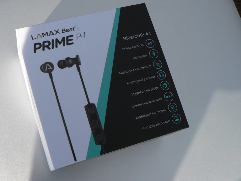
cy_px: 104
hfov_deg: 39.6
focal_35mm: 48
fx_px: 334
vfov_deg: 30.2
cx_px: 104
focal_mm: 6
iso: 80
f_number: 5.6
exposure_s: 1/400
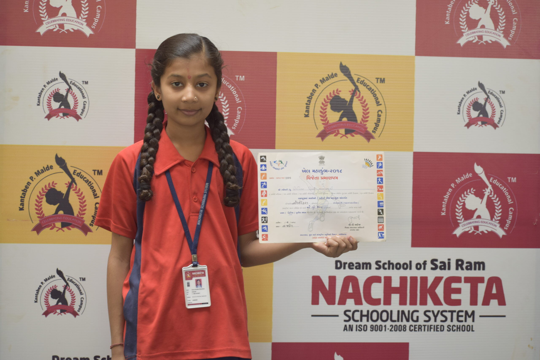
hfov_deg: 17.1
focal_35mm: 120
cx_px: 270
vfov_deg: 11.4
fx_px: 1800
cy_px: 180
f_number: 4.8
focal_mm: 80
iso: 400
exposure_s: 1/80
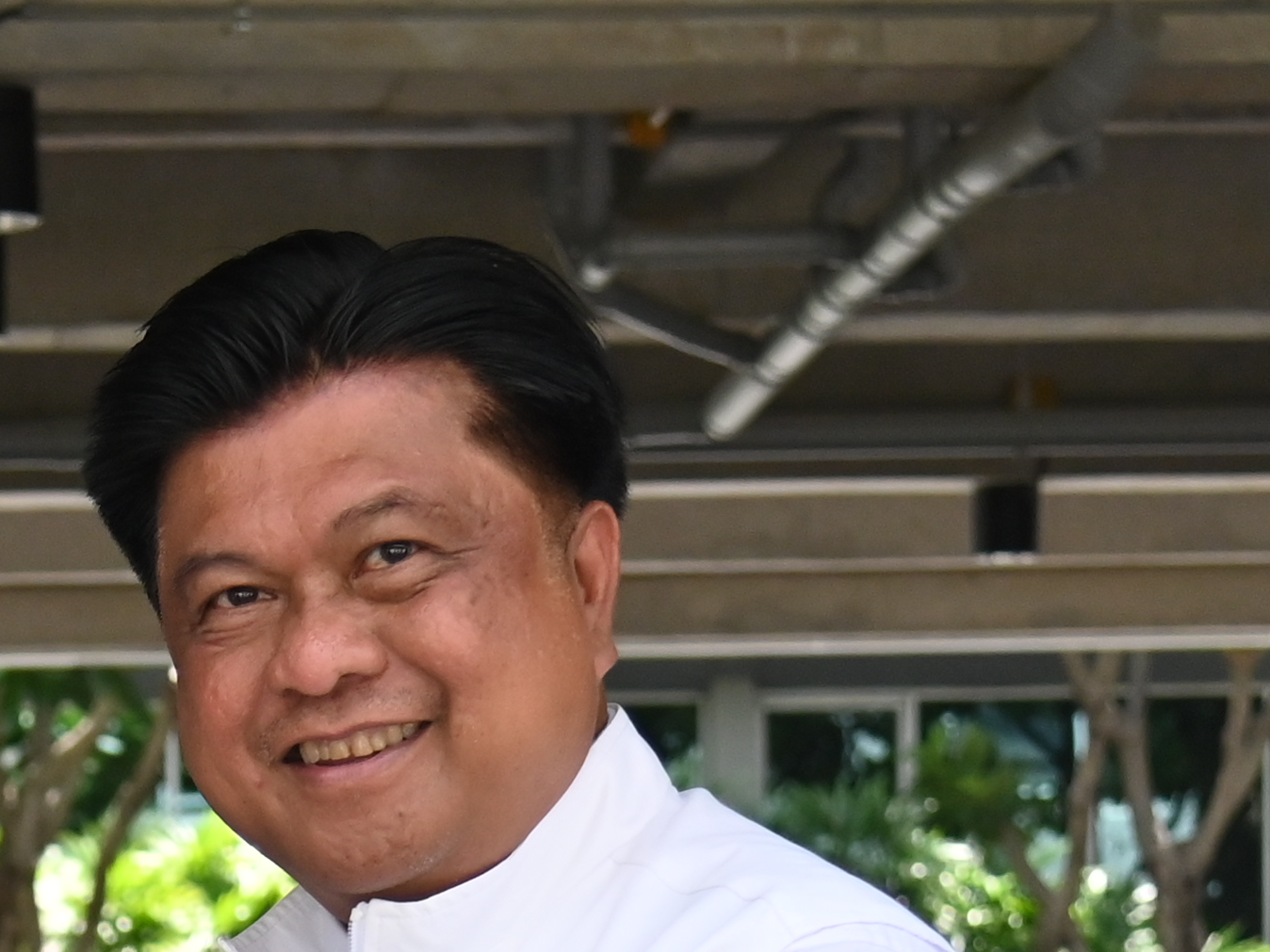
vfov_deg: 10.4
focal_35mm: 138
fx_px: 5063
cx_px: -140
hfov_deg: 14.0
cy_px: 1415
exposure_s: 1/1600
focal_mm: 32
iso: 1100
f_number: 4
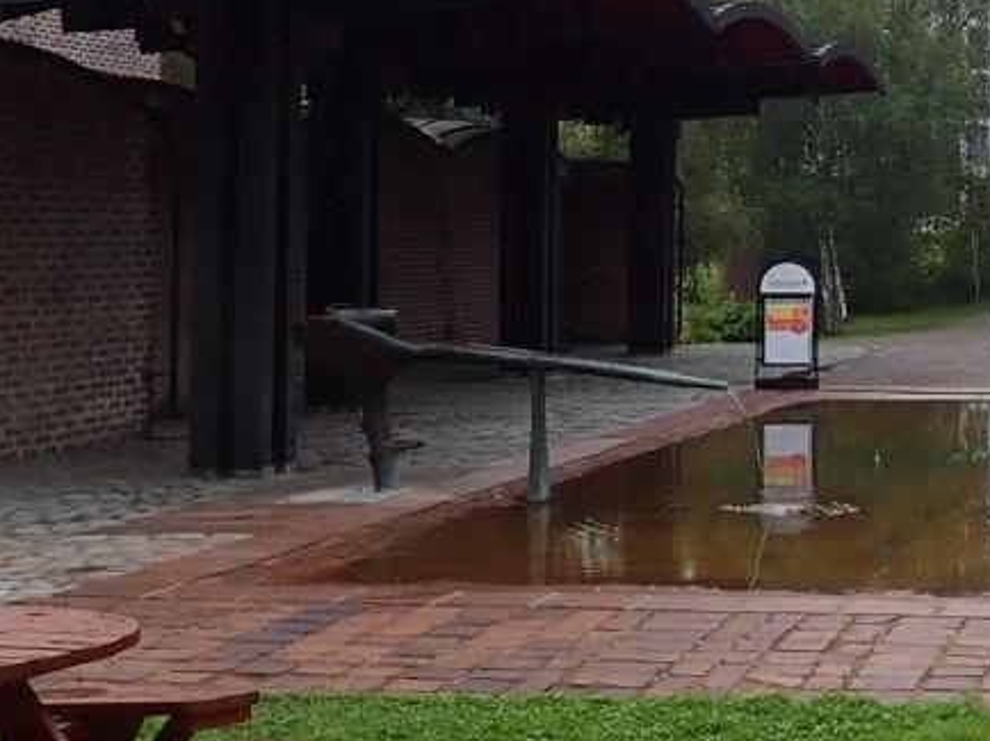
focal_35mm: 83
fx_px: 2372
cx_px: 965
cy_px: 112
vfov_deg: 17.6
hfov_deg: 22.7
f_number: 2
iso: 100
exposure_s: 1/100
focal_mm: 4.5
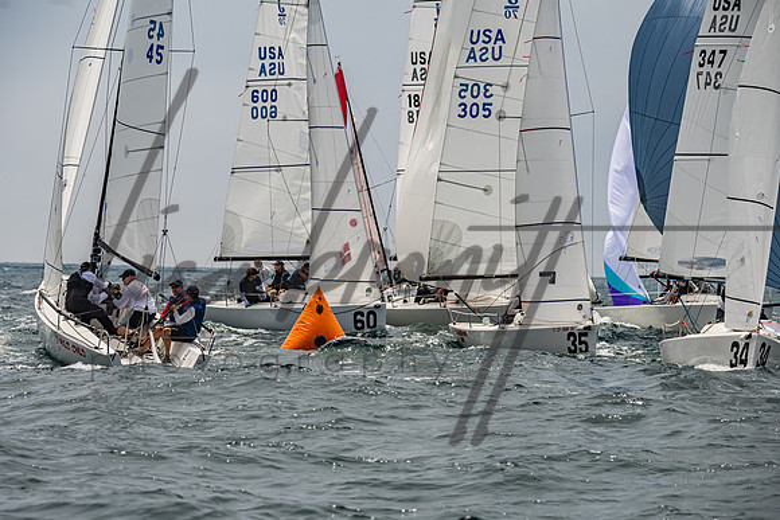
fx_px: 4672
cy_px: 280
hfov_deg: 9.5
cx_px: 360
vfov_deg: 6.4
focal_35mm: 216
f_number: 6.3
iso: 400
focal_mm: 200
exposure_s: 1/3200
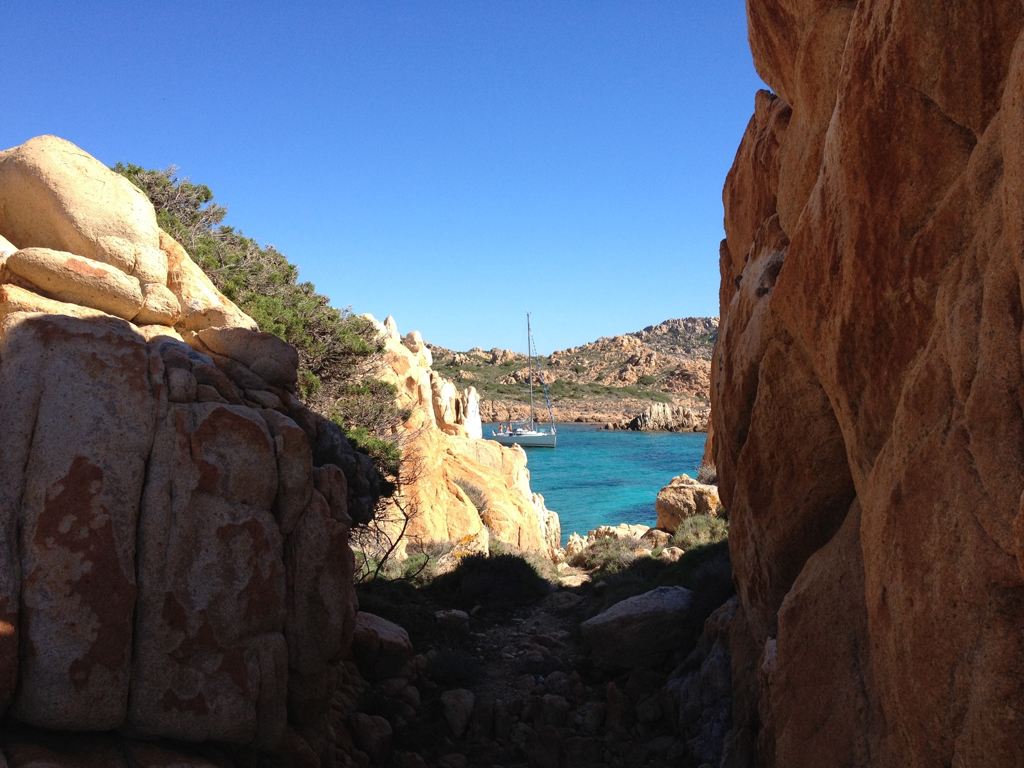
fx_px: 1035
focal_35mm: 35
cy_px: 384
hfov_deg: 52.6
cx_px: 512
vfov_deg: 40.7
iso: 64
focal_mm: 4.28
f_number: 2.4
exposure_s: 1/1104
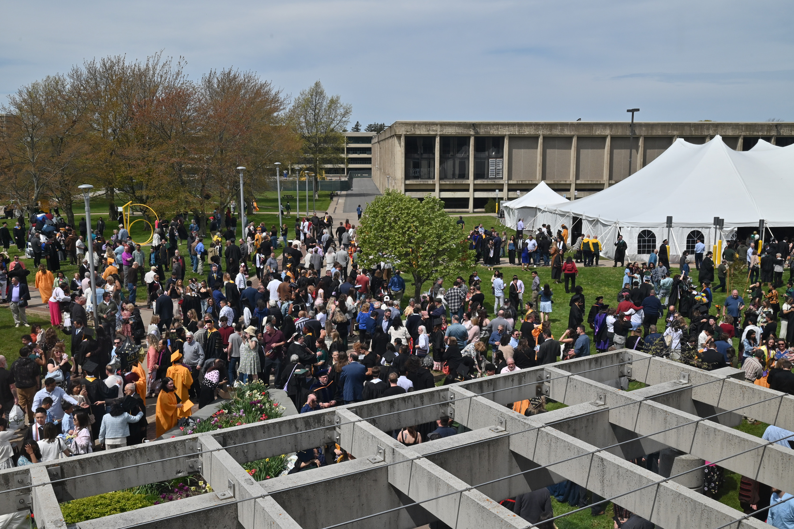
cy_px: 264
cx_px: 397
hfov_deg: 58.7
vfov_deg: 41.1
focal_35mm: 32
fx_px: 705
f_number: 14
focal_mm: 32
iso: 320
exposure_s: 1/640
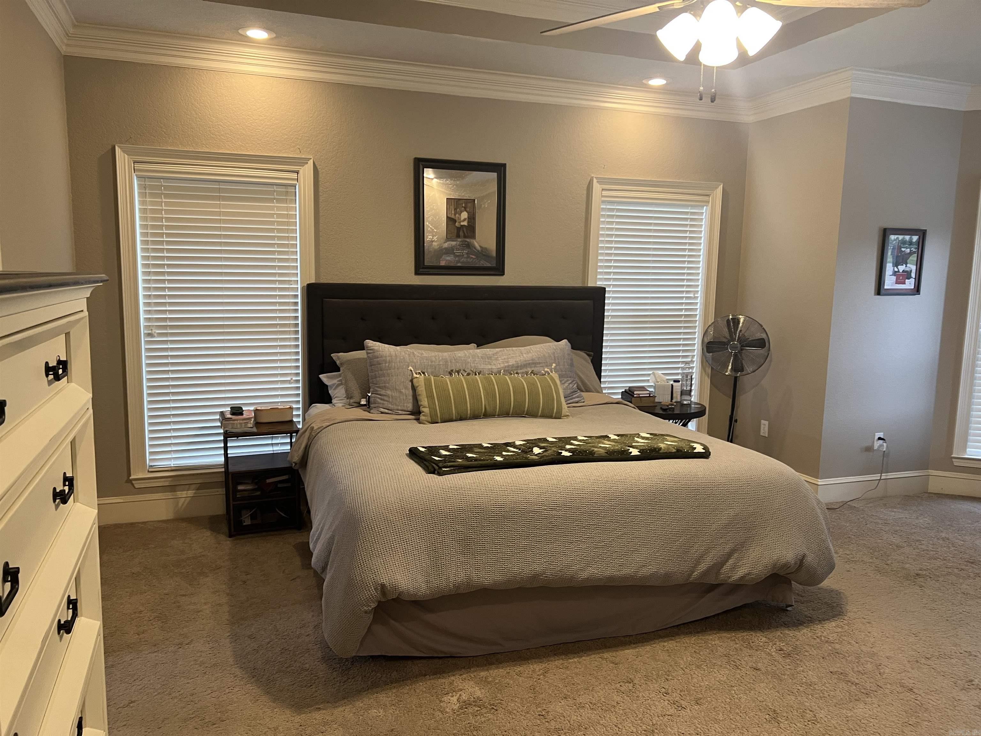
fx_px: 737
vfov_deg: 53.1
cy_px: 368
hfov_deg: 67.3
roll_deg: -1.4
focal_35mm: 26
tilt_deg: -7.8
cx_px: 490
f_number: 1.5
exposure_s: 1/60
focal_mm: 5.7
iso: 200
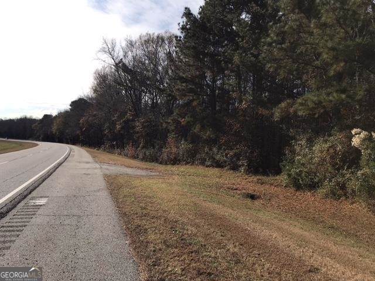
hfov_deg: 63.4
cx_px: 188
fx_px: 303
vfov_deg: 49.7
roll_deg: -0.9
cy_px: 140
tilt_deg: +1.3
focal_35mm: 28
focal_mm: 3.99
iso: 20
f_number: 1.8
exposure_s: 1/3831
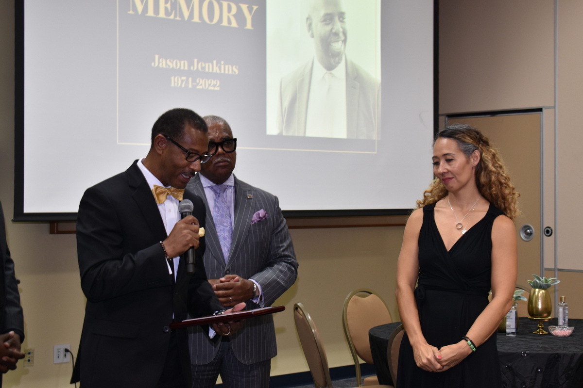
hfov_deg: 28.1
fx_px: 1166
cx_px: 292
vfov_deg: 18.9
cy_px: 194
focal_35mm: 72
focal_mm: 48
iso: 250
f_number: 5.6
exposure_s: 1/13
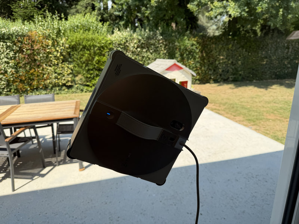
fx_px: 207
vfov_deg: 56.8
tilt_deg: -15.9
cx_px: 150
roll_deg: +1.1
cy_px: 112
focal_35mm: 24
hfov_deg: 71.6
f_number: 1.78
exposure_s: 1/1812
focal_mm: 6.76
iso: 80
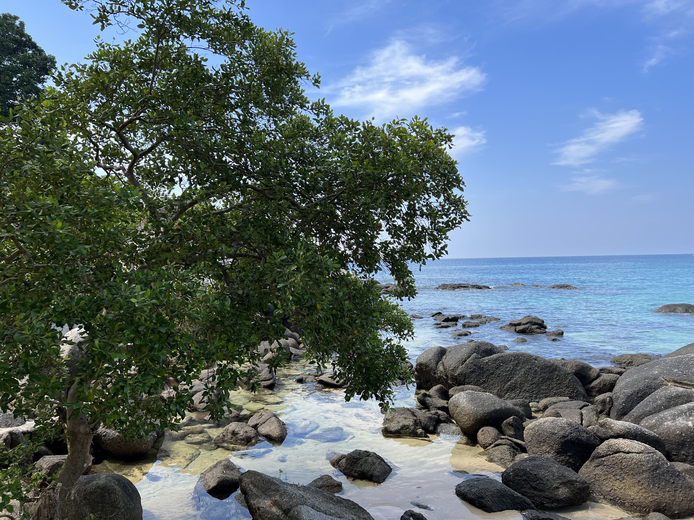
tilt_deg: -0.3
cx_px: 347
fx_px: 521
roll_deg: +1.5
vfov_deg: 53.1
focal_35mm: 26
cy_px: 260
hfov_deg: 67.3
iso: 50
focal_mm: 5.7
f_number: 1.5
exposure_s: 1/2252
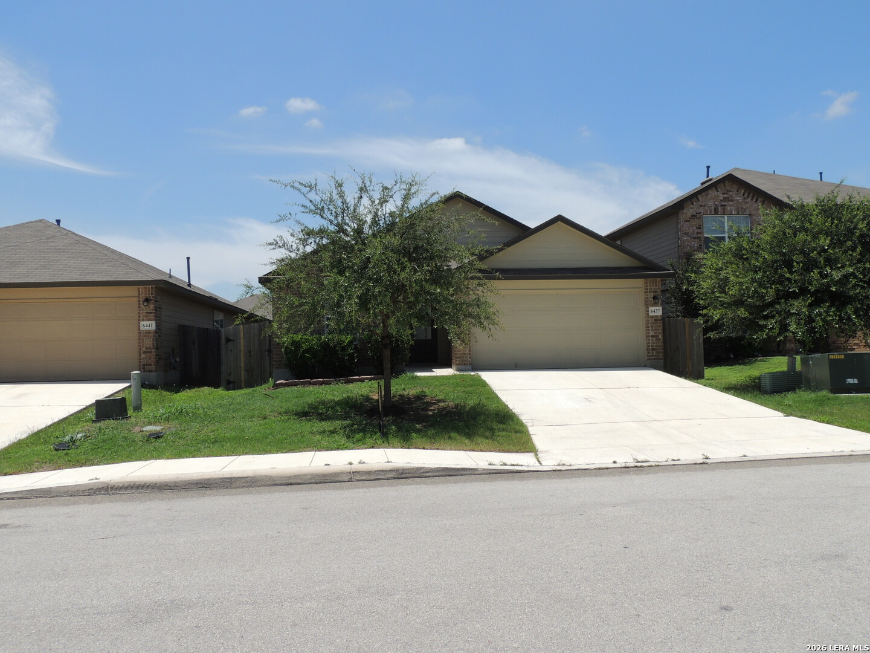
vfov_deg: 49.7
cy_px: 326
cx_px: 435
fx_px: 704
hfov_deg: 63.4
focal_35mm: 28
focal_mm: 4.9
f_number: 3.8
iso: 100
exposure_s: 1/1250
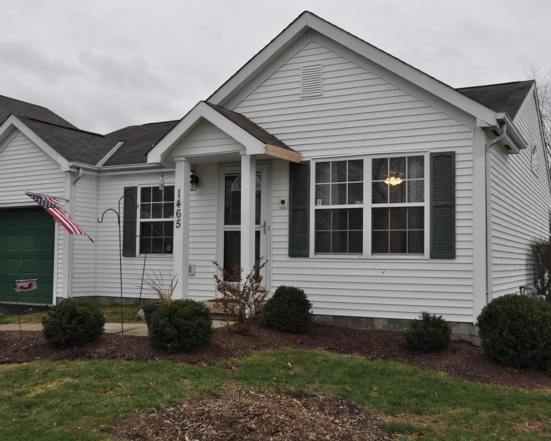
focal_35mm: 38
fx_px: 620
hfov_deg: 47.9
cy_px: 224
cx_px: 266
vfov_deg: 39.2
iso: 360
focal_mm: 22
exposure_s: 1/125
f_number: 5.6
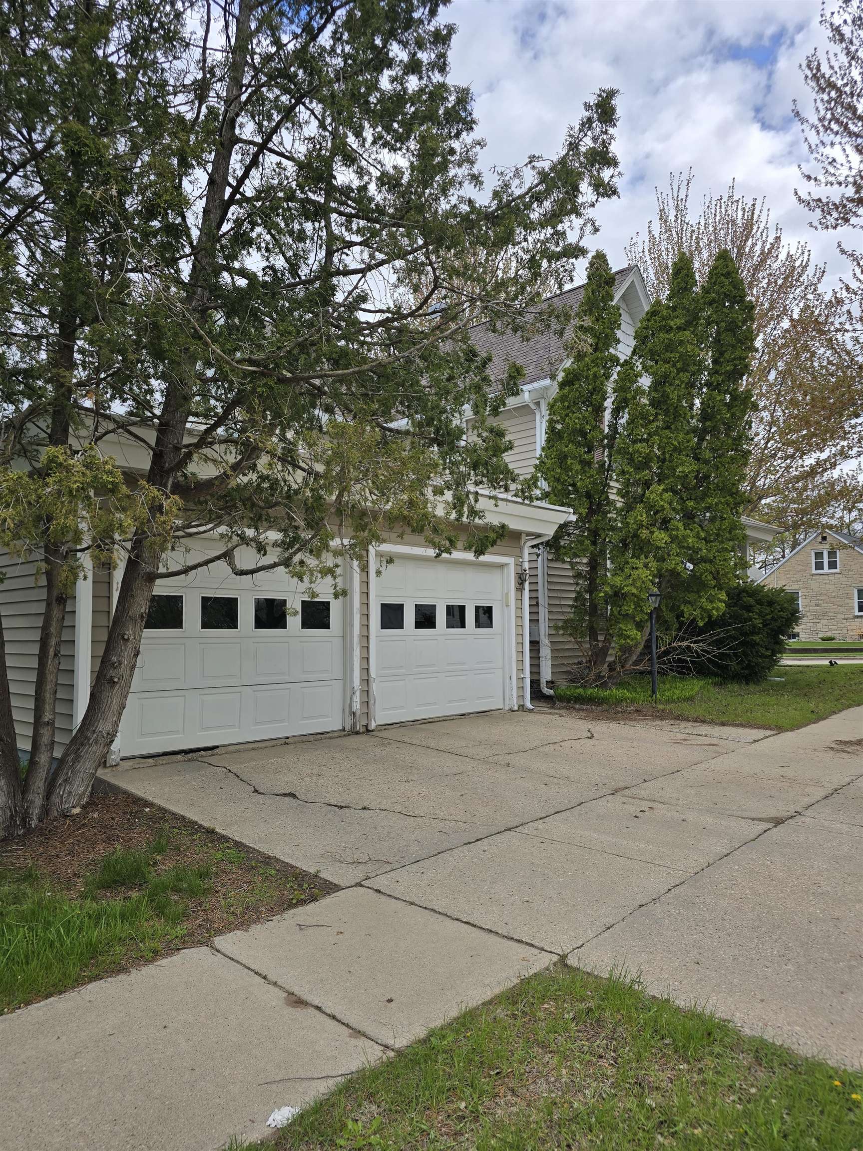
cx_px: 432
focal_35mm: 23
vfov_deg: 73.9
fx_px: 765
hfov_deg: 58.9
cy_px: 576
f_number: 1.7
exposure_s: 1/873
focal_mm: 6.3
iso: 12
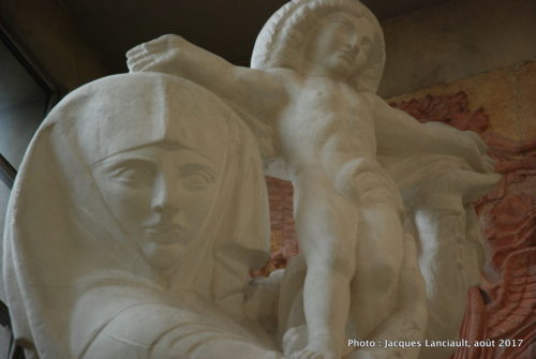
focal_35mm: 105
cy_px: 180
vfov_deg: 13.1
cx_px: 268
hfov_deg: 19.4
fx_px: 1566
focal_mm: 70
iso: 800
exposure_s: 1/250
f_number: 4.5
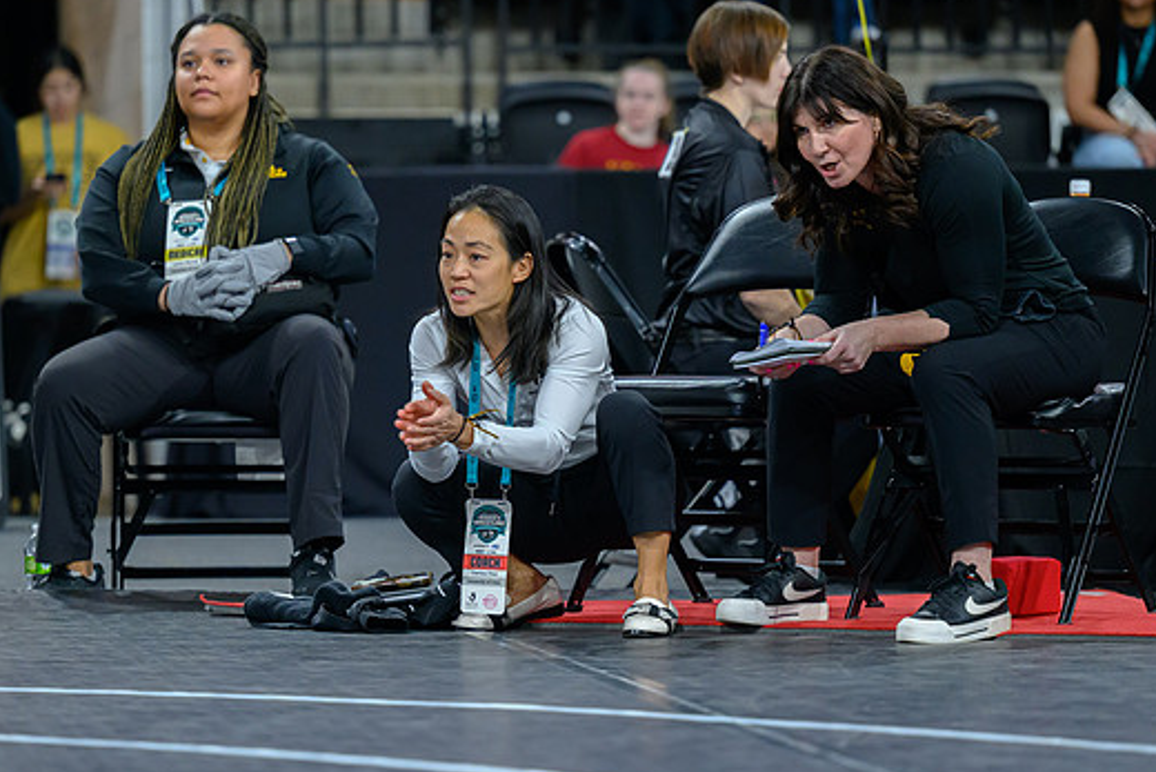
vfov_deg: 7.0
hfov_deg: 10.4
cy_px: 455
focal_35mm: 197
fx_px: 6327
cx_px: 516
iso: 3600
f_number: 2.8
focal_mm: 145
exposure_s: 1/800
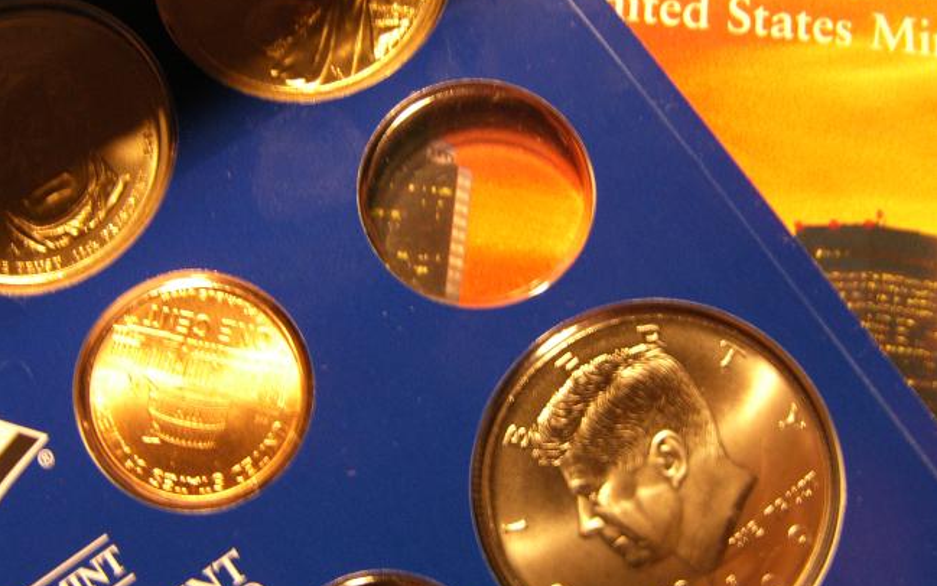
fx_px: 1635
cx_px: 468
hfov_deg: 32.0
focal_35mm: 64
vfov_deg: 20.3
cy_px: 289
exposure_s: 1/15
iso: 200
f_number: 7.1
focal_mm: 15.5
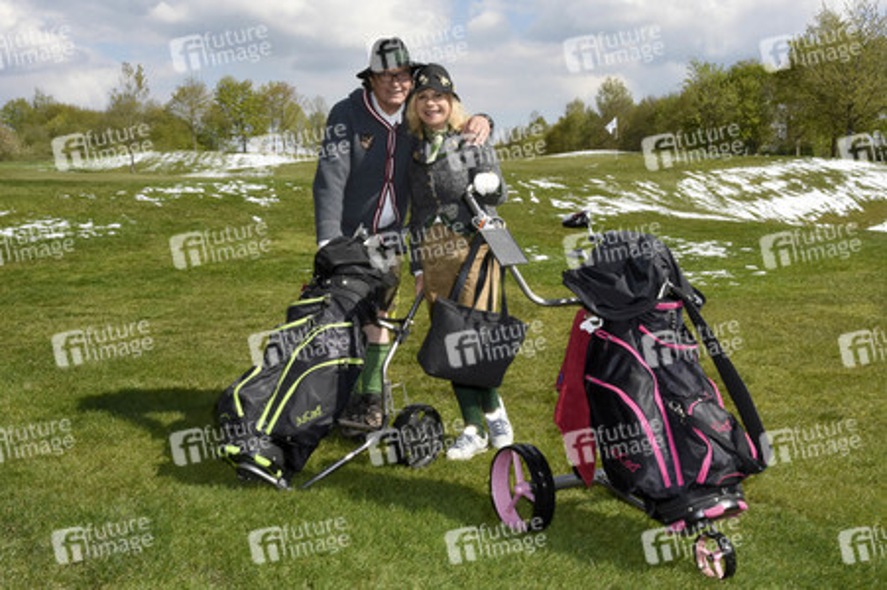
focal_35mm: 38
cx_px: 444
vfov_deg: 35.4
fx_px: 923
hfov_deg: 51.3
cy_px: 295
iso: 500
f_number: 22
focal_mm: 25
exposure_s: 1/160
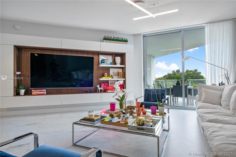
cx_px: 118
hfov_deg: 81.2
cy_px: 78
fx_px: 138
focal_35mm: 21
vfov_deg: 59.5
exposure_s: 1/60
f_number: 8
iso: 400
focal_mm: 21
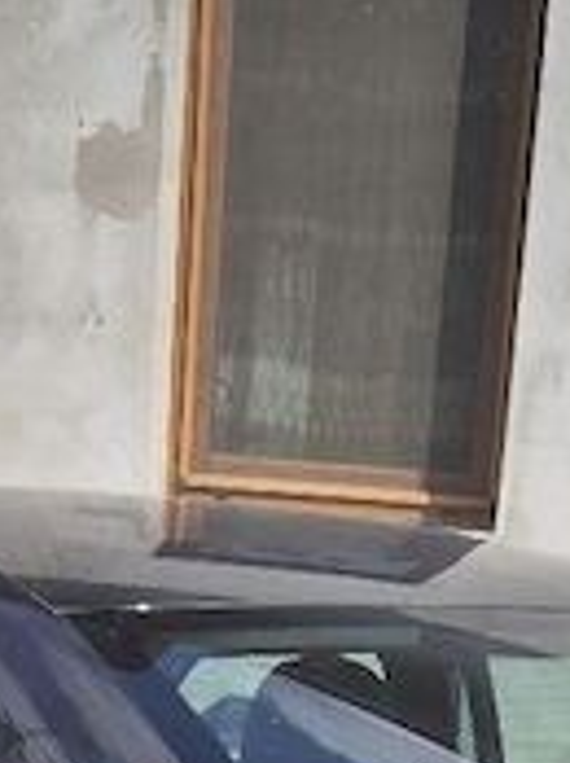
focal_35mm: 106
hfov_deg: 13.9
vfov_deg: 16.4
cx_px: 355
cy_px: 1250
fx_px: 2333
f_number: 1.8
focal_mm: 5.4
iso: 25
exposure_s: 1/1250
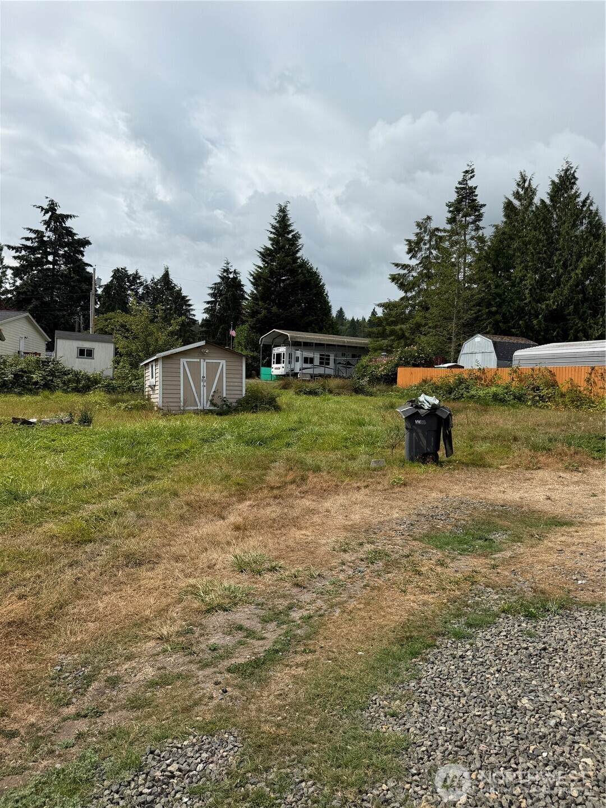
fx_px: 560
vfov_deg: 71.6
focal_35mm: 24
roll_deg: -0.8
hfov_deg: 56.8
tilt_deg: -1.4
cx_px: 303
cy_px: 404
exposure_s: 1/7353
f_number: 1.78
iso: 80
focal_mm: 6.76
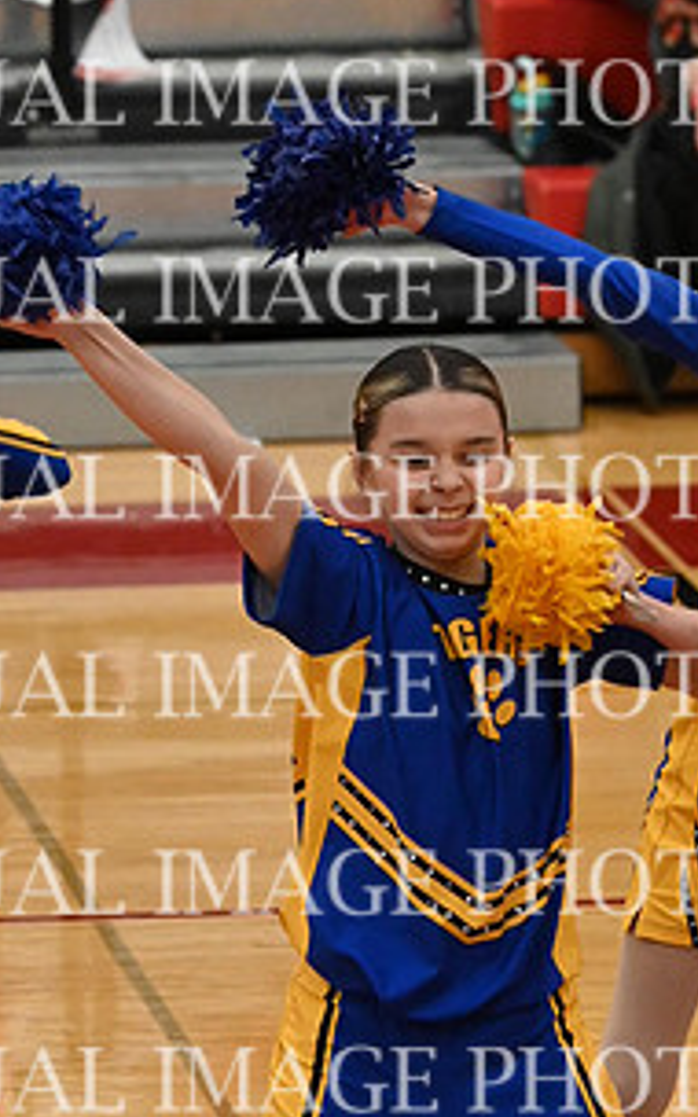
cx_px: 443
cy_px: 981
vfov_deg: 4.1
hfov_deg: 2.6
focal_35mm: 509
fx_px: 15492
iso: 6400
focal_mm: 175
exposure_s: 1/400
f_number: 4
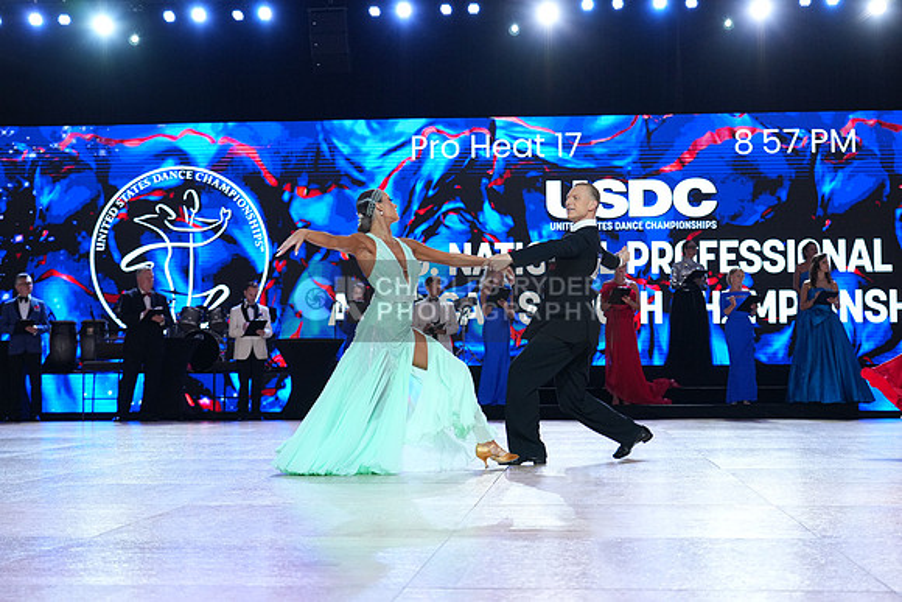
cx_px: 451
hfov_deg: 35.0
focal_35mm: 57
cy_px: 301
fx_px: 1428
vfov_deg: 23.8
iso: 2500
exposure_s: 1/400
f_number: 4
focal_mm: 57
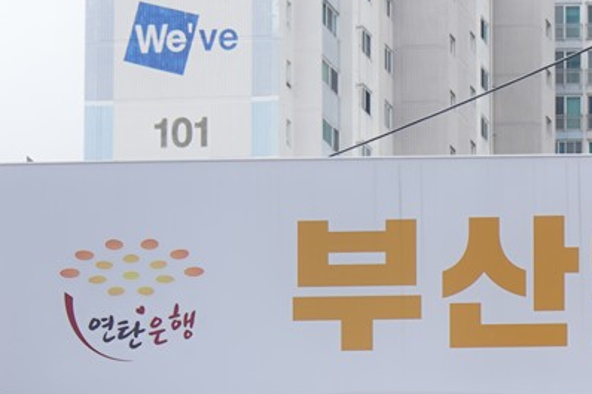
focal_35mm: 176
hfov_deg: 10.7
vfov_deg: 7.4
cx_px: 1172
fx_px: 2893
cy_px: 858
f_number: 9
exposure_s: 1/100
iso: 100
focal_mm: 35
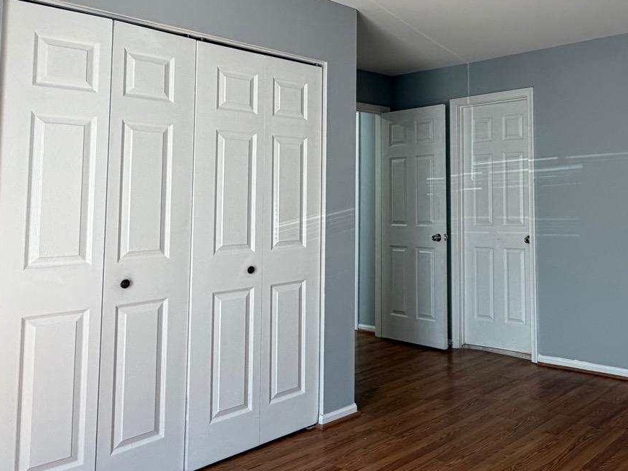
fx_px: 599
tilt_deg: +4.6
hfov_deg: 52.9
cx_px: 471
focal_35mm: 33
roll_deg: +0.1
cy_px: 158
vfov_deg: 42.4
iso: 100
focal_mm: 2.22
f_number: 2.2
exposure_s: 1/121
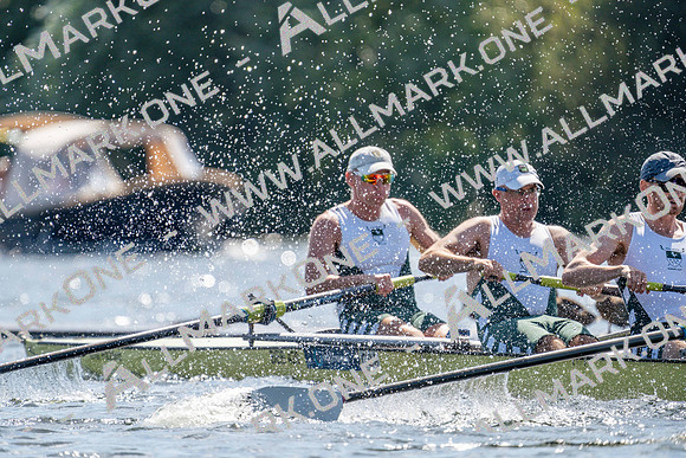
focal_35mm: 600
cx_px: 343
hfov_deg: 3.4
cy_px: 229
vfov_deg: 2.3
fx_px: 11435
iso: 400
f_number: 6.3
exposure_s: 1/2000
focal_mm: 600
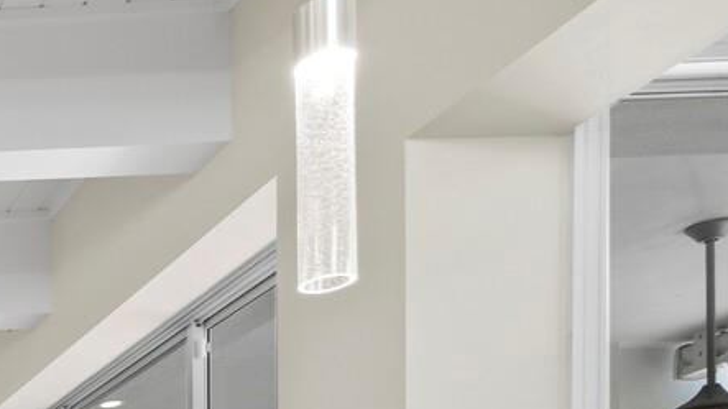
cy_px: 710
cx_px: -496
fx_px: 1062
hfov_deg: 24.0
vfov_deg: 18.0
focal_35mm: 55
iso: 400
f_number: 7.1
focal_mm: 7
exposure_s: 1/5
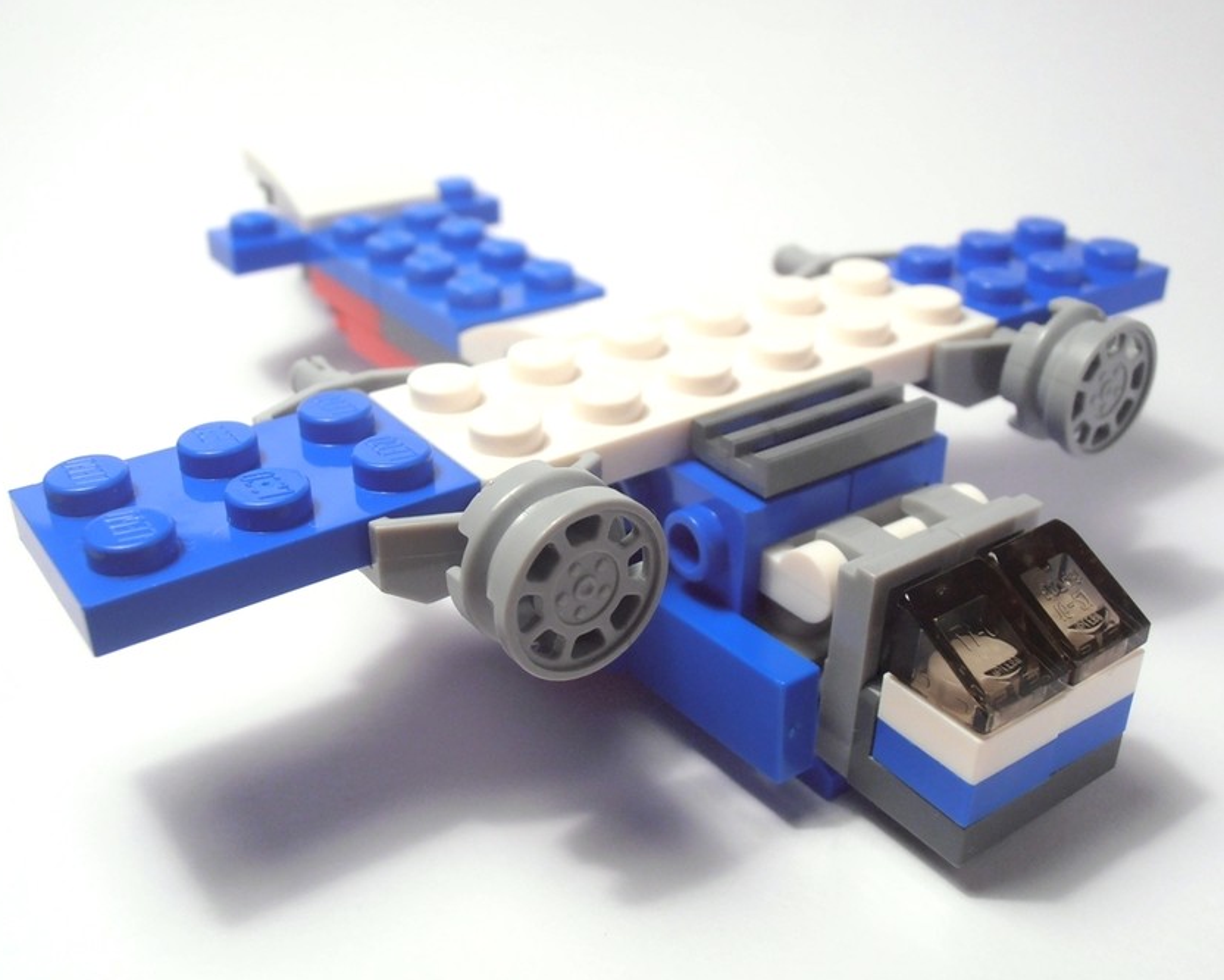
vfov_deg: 38.2
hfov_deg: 46.8
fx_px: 1413
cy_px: 494
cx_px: 641
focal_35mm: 39
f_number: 3.9
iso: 80
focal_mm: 6.61
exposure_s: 1/60
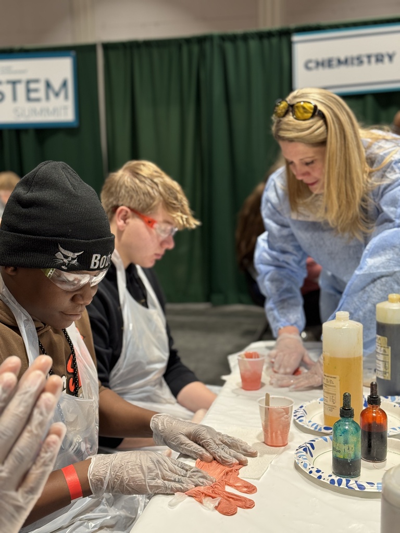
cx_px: 200
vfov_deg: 39.7
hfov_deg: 30.3
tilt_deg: -7.9
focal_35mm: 48
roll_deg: +1.9
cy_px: 266
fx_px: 740
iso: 200
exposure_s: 1/60
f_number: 1.78
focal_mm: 6.76
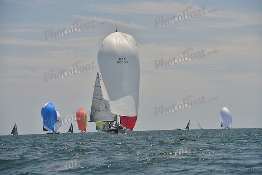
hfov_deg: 13.7
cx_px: 131
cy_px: 88
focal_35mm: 150
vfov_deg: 9.2
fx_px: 1092
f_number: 9
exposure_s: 1/800
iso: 400
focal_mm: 150
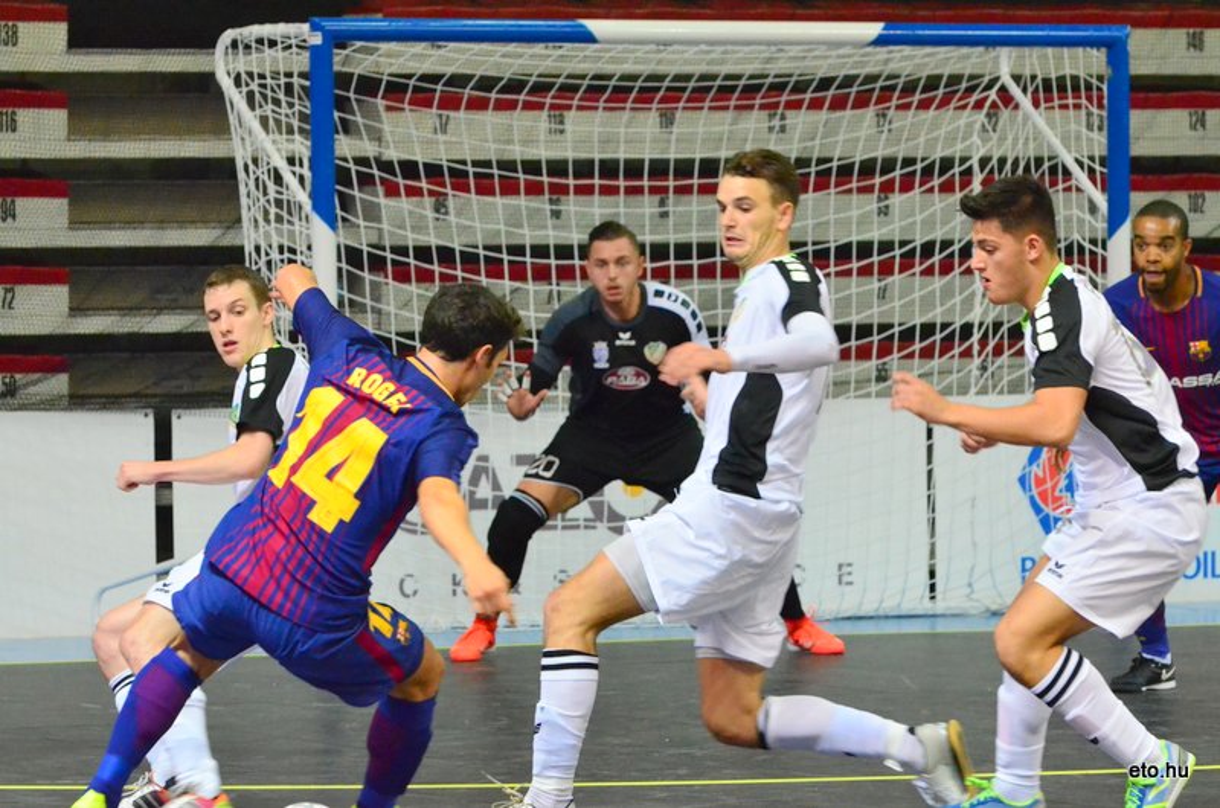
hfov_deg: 8.9
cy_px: 404
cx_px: 610
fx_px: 7863
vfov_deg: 5.9
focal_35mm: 232
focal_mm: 155
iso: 6400
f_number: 6.3
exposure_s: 1/400
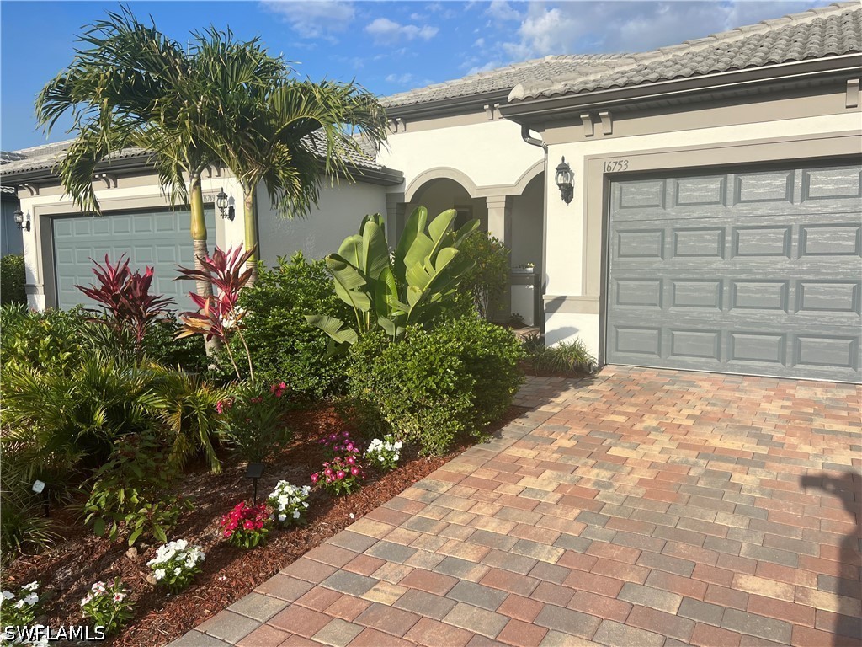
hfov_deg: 67.3
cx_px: 431
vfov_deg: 53.1
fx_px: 647
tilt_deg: -5.5
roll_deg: +0.7
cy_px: 324
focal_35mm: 26
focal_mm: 5.7
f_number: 1.5
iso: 50
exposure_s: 1/3460
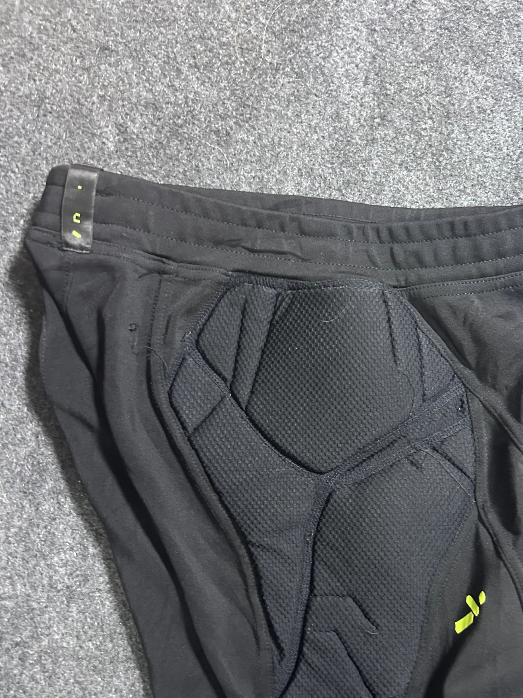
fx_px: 645
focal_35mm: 32
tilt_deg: -56.1
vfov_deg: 56.3
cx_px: 321
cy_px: 429
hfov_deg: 43.9
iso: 640
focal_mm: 5.7
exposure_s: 1/33
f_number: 1.5
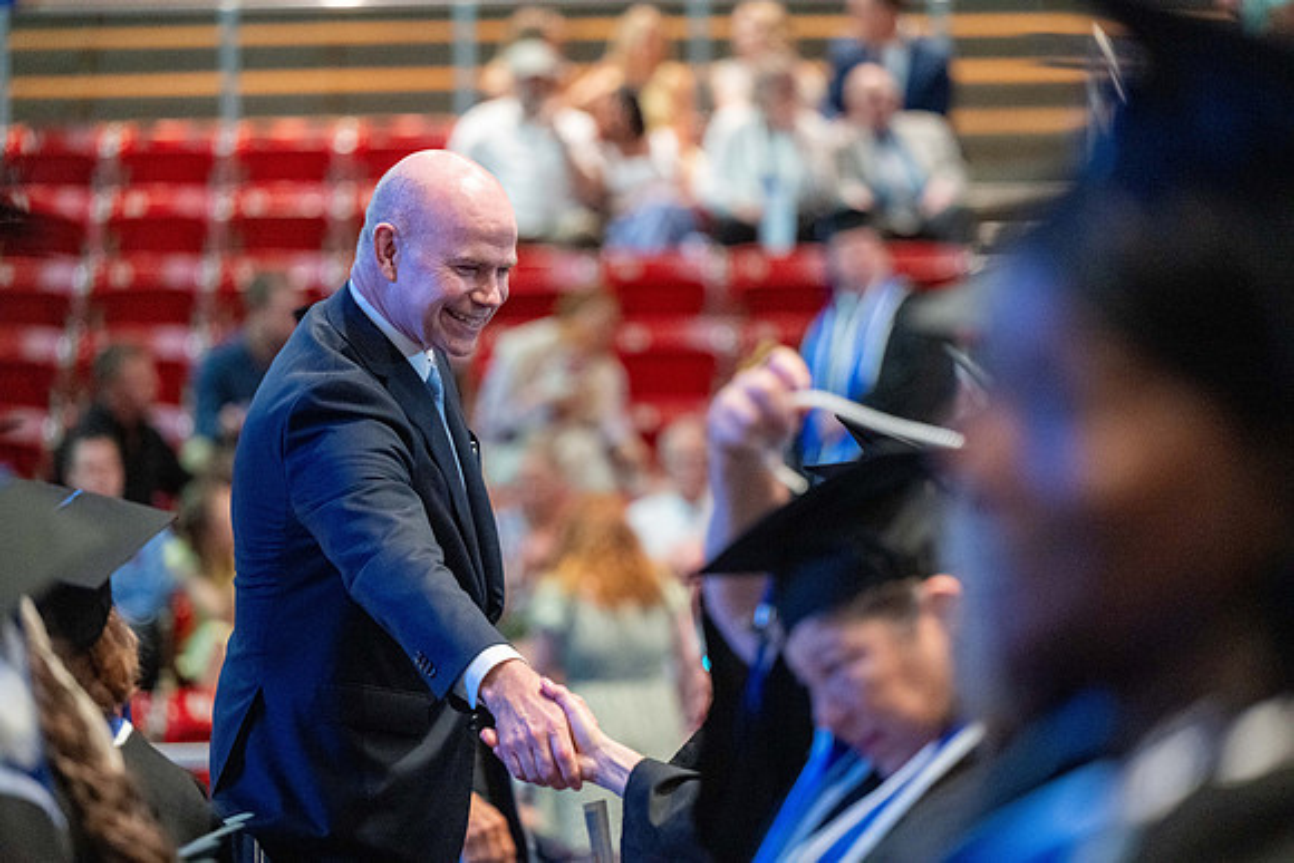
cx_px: 647
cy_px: 432
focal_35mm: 140
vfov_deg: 9.8
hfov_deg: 14.7
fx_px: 5033
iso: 6400
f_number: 2.8
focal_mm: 140
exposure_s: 1/125
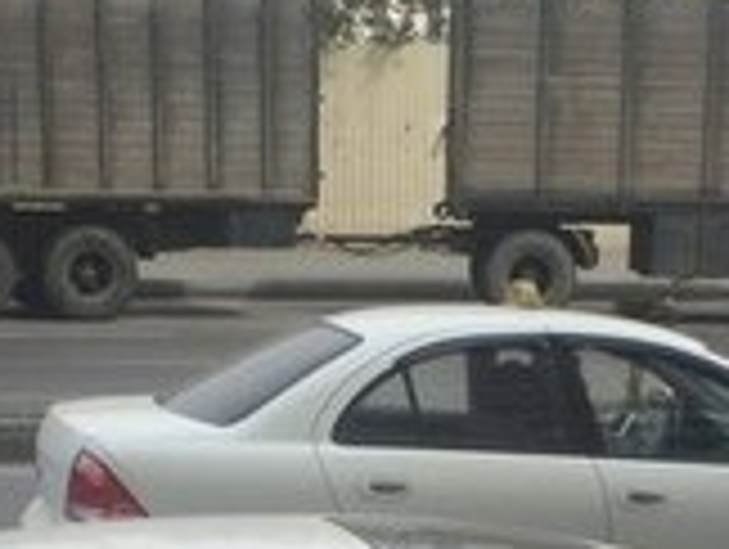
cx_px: 450
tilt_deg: -15.6
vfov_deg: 12.2
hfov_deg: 16.6
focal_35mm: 118
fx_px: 2489
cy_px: 700
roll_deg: -0.7
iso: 32
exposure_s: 1/1786
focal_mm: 4.15
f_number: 2.2
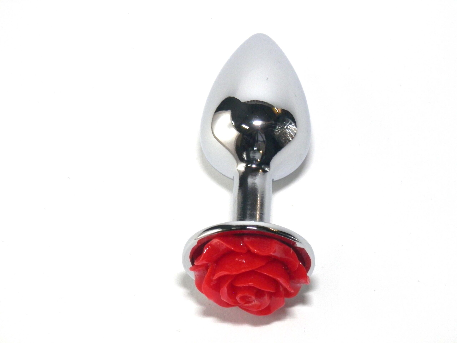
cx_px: 228
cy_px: 172
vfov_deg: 6.6
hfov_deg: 8.8
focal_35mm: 225
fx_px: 2970
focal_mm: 40.2
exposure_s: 1/60
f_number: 6.1
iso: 200
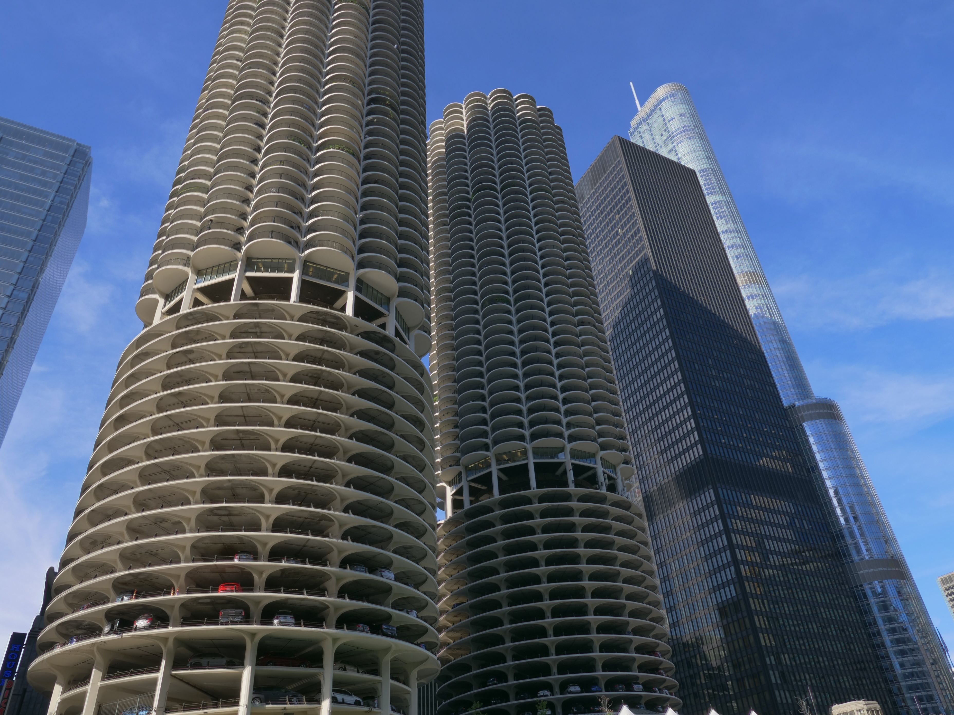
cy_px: 358
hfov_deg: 71.6
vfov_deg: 56.8
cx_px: 477
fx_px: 661
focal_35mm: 24
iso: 200
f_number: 5.6
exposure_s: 1/500
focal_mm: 12
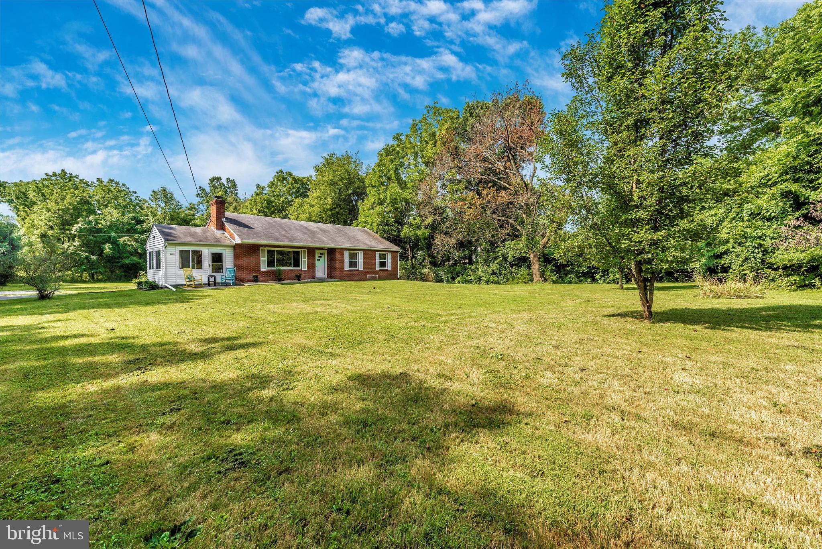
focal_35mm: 14
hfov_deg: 104.2
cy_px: 274
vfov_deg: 81.3
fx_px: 320
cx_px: 411
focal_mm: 14
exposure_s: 1/500
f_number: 9
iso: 250
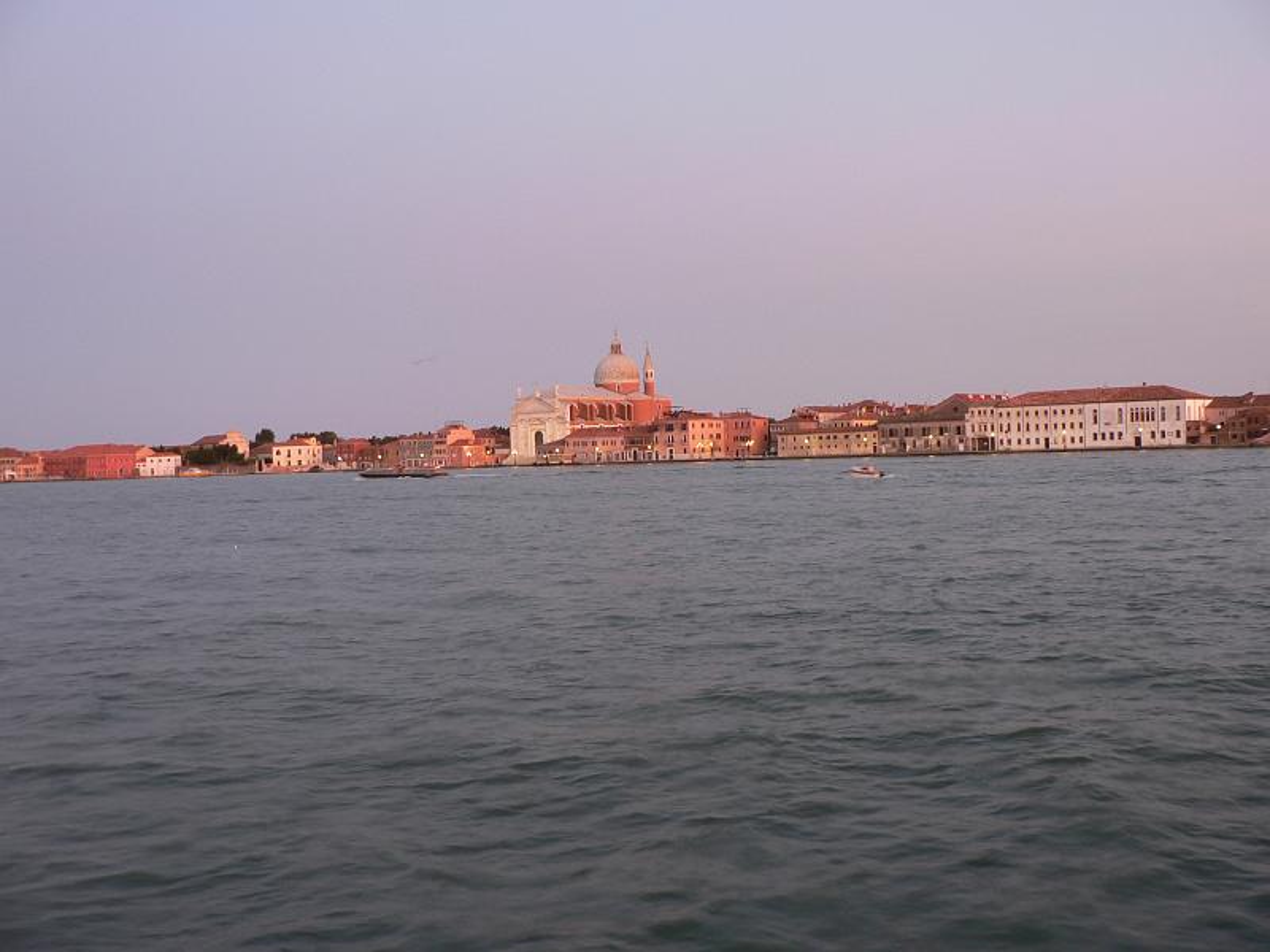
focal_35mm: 36
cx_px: 635
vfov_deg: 39.7
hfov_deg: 51.4
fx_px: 1321
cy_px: 476
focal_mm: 6
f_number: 2.8
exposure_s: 1/4
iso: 80
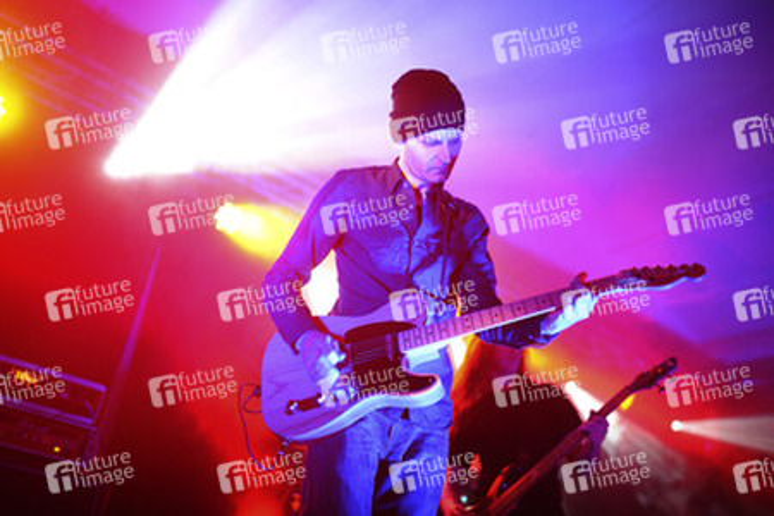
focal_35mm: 35
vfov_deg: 37.9
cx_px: 387
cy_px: 258
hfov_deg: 54.4
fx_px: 752
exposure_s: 1/100
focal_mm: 35
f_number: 1.4
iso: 2000
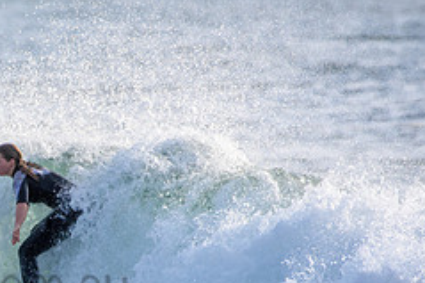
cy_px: 268
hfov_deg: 1.1
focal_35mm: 1822
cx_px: -60
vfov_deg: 0.8
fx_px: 21494
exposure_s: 1/2000
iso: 450
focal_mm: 500
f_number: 5.6
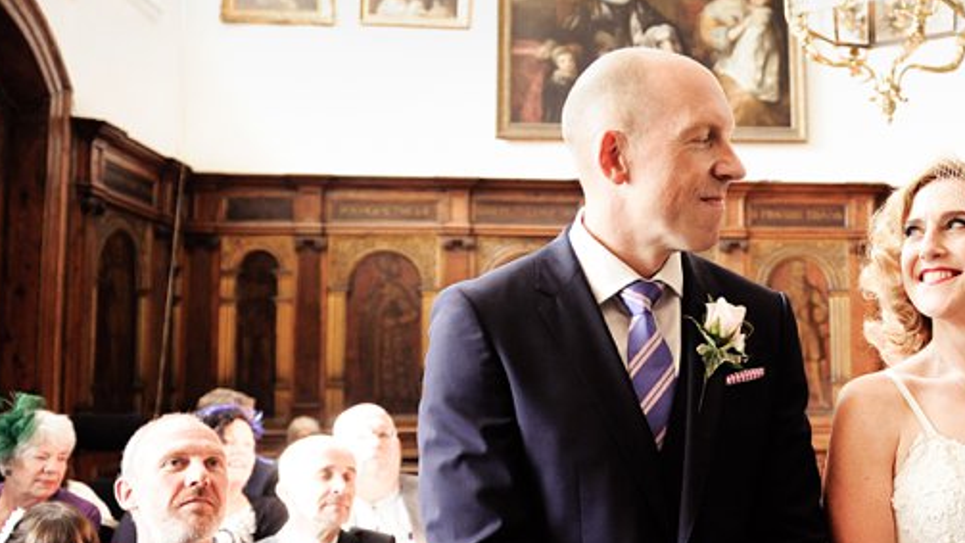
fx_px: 1203
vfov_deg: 25.4
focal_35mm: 47
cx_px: 783
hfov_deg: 41.7
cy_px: 248
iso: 2500
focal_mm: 24
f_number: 3.2
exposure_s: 1/160
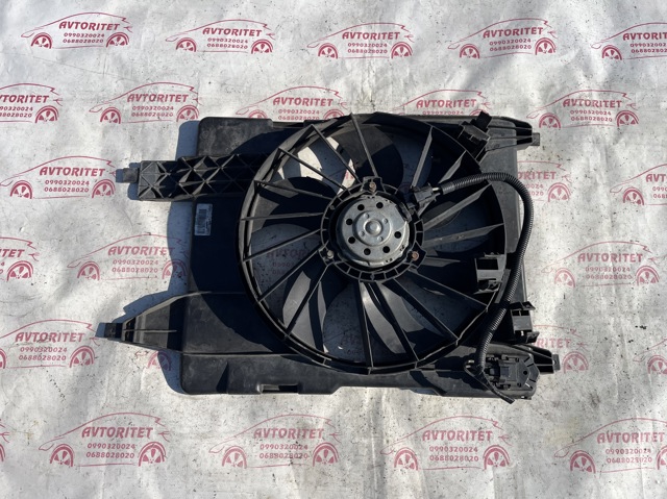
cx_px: 334
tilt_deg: -76.4
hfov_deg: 67.3
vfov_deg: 53.0
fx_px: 501
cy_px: 250
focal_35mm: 26
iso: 50
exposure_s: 1/4149
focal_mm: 5.1
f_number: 1.6
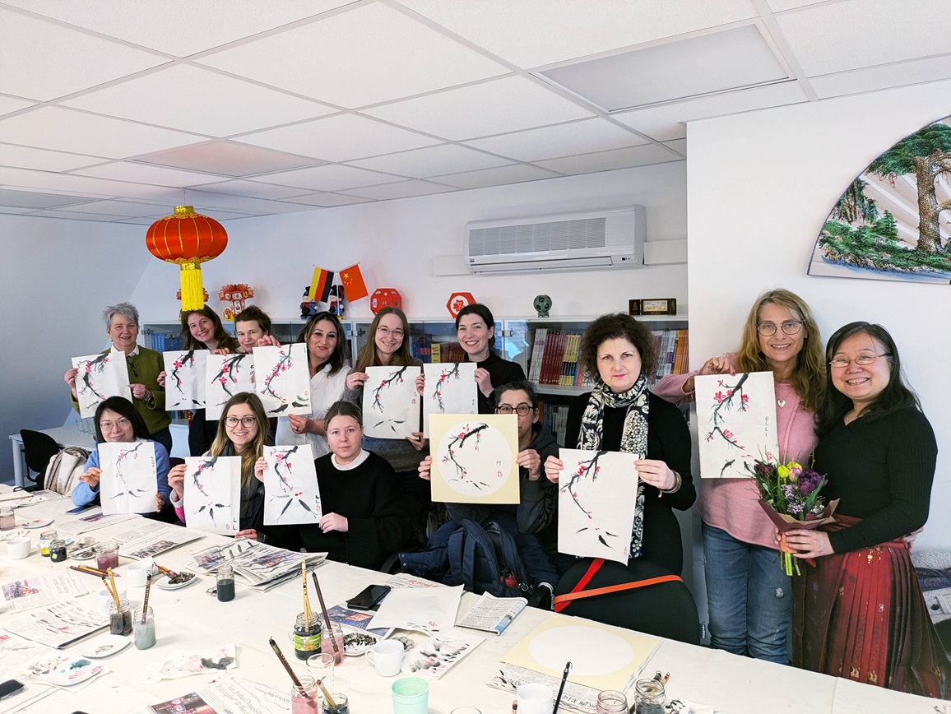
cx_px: 476
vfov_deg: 54.9
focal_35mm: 25
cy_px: 357
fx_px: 687
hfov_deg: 69.4
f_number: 1.89
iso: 73
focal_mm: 5.43
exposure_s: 1/25
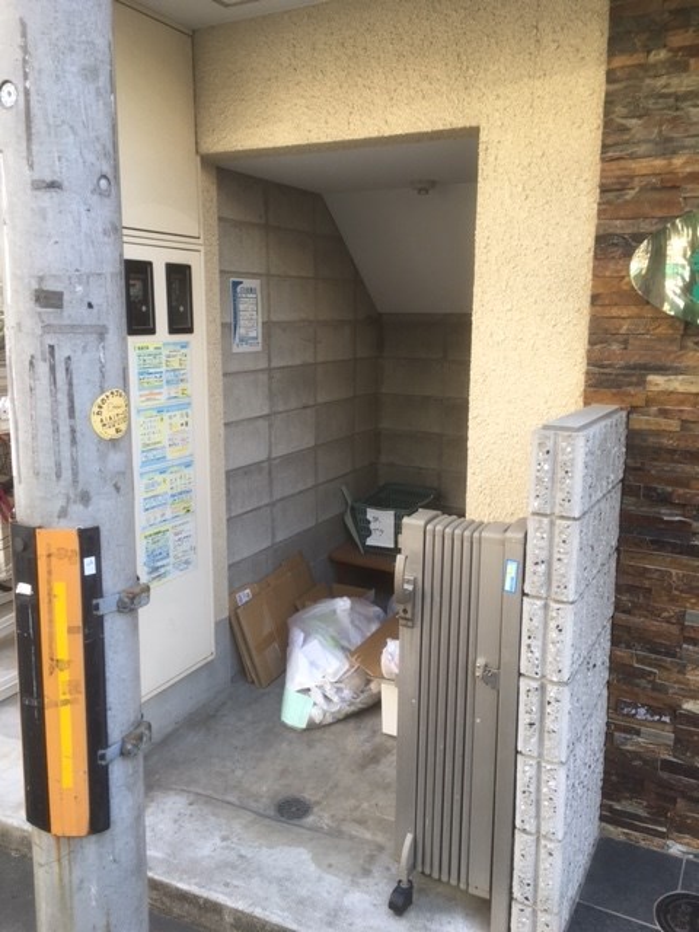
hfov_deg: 48.2
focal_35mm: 29
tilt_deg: -12.5
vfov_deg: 61.7
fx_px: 781
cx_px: 350
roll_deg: -0.1
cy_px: 466
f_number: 2.2
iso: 25
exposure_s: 1/60
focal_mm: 4.15
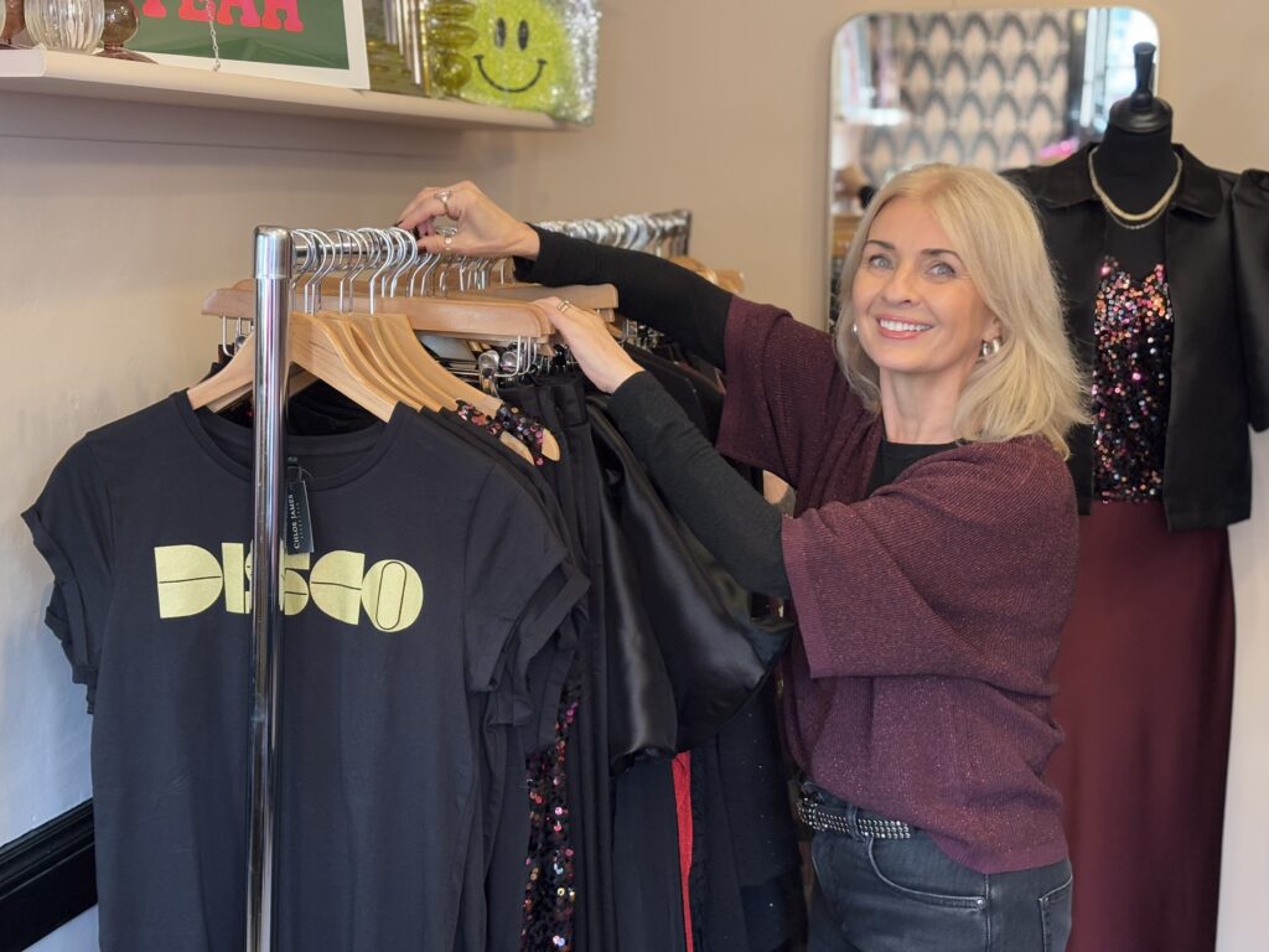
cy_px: 476
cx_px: 634
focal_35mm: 52
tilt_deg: -8.2
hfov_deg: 36.8
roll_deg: -0.7
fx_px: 1906
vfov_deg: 28.0
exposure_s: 1/60
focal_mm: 5.96
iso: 125
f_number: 1.6
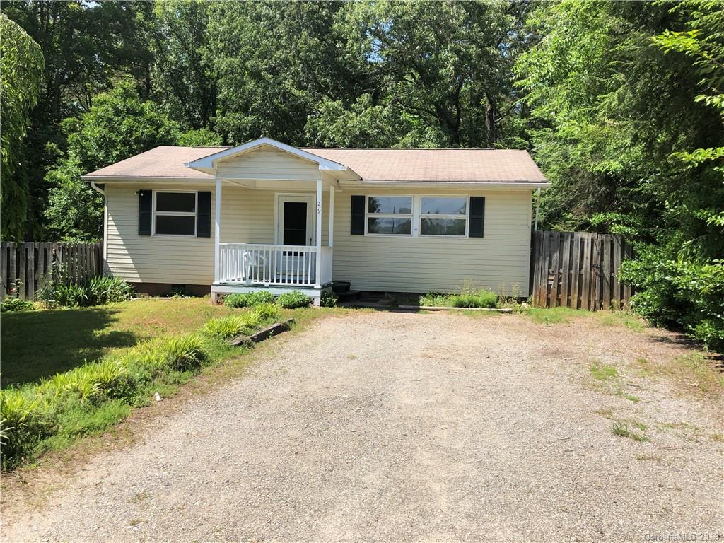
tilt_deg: -3.2
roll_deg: -0.6
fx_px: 586
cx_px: 362
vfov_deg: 49.7
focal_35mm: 28
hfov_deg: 63.4
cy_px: 272
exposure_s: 1/1429
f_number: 1.8
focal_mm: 4
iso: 20
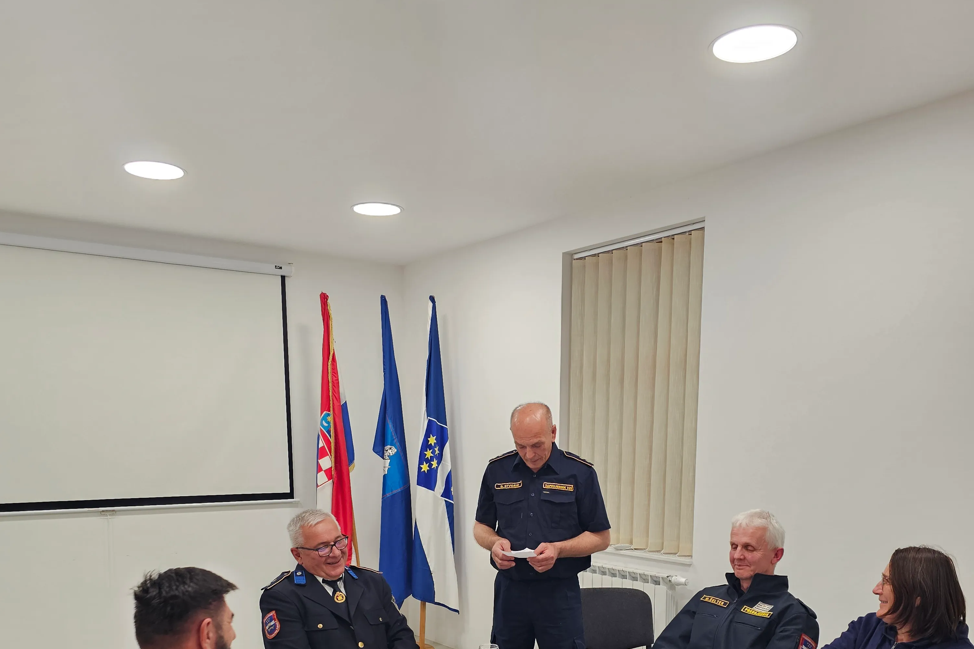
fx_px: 866
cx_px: 488
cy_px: 561
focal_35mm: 32
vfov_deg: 38.8
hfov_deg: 58.7
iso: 200
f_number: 1.7
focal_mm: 6.3
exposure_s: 1/100
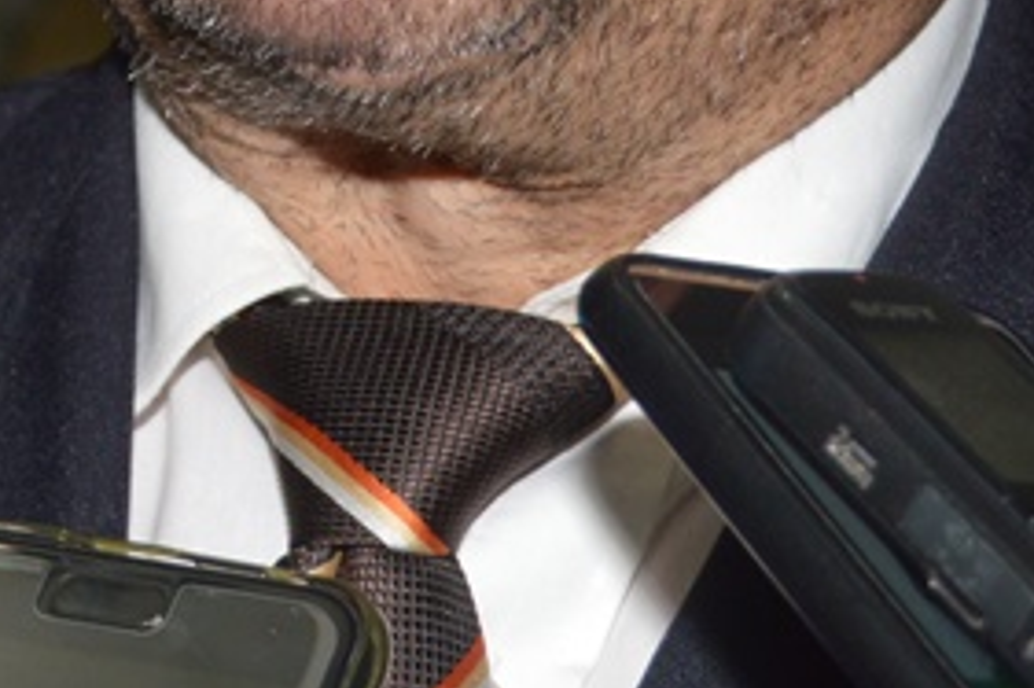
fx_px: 3760
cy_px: -287
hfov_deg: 15.6
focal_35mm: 131
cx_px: 335
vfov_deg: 10.2
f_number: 3.8
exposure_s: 1/60
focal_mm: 24
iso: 360
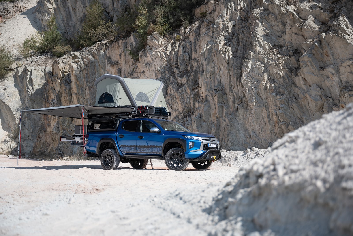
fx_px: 451
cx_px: 176
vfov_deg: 29.2
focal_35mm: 46
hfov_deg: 42.7
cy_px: 118
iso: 100
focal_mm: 46
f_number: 2.8
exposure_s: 1/1250
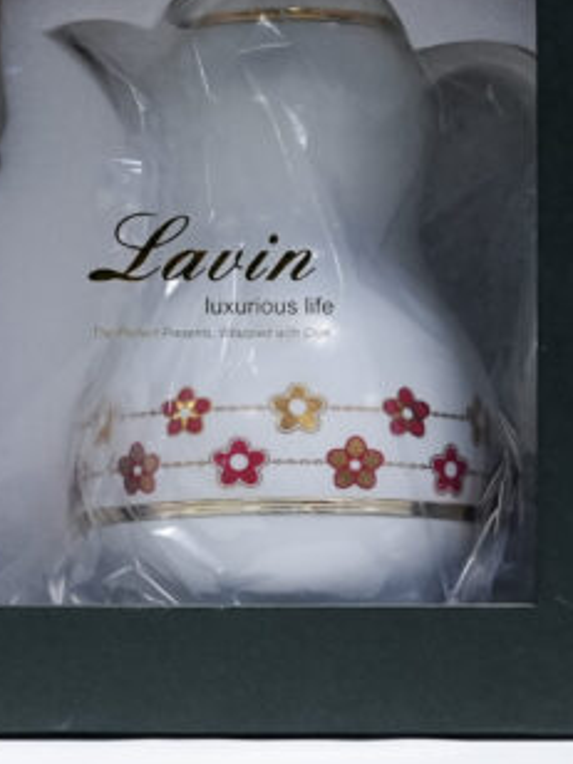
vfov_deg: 9.4
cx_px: 216
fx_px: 4635
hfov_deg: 7.1
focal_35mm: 210
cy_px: 227
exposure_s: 1/125
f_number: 10
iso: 3200
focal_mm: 64
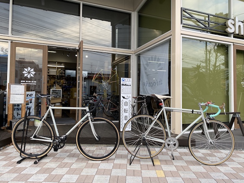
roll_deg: -0.6
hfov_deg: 67.3
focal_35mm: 26
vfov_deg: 53.1
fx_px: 183
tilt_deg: +2.7
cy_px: 92
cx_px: 122
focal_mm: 4.25
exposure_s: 1/202
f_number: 1.8
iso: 32
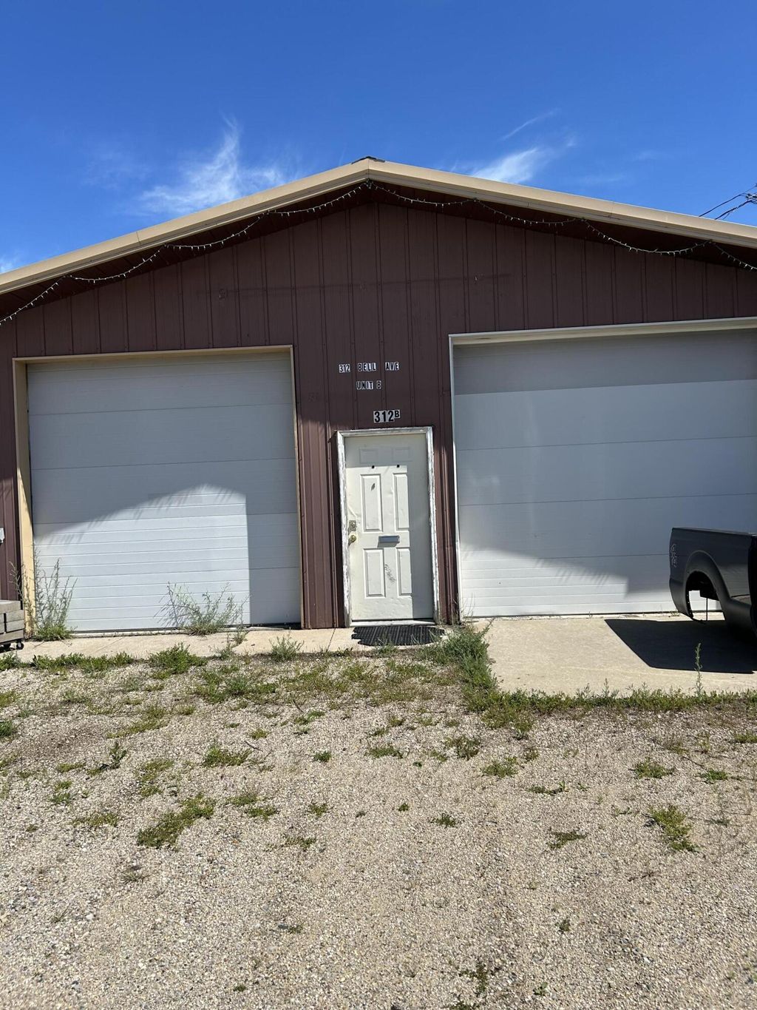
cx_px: 378
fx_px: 758
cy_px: 505
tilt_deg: +0.1
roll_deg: +1.8
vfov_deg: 67.3
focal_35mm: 26
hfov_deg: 53.1
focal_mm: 5.7
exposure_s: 1/5076
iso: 50
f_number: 1.5
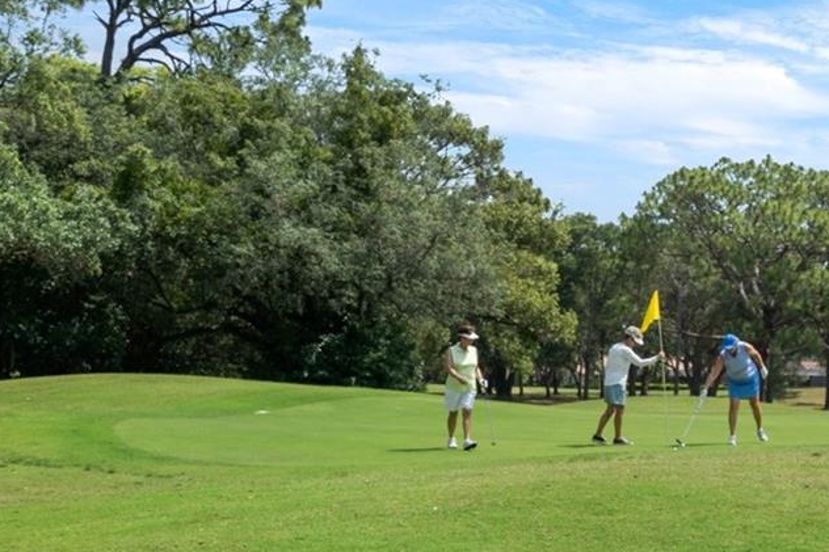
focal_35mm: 81
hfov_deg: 23.8
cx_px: 868
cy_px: 380
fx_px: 1865
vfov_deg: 16.8
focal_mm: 32
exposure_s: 1/1250
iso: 320
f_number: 8
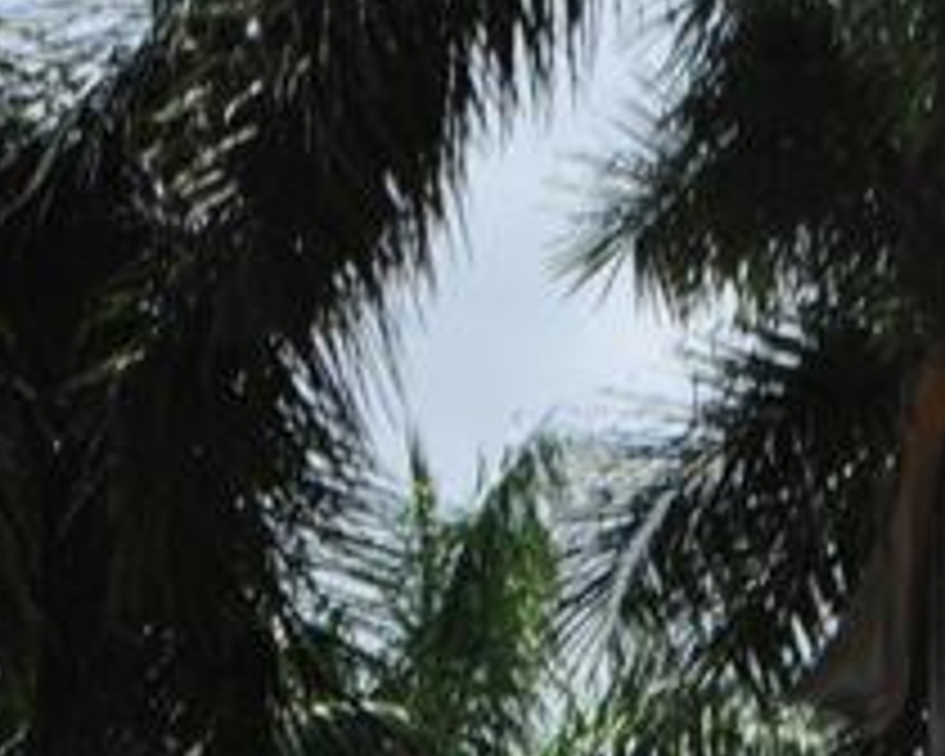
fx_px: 9285
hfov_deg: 5.6
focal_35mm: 332
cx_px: -1350
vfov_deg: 4.6
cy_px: 1514
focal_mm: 46
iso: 200
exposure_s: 1/400
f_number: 10
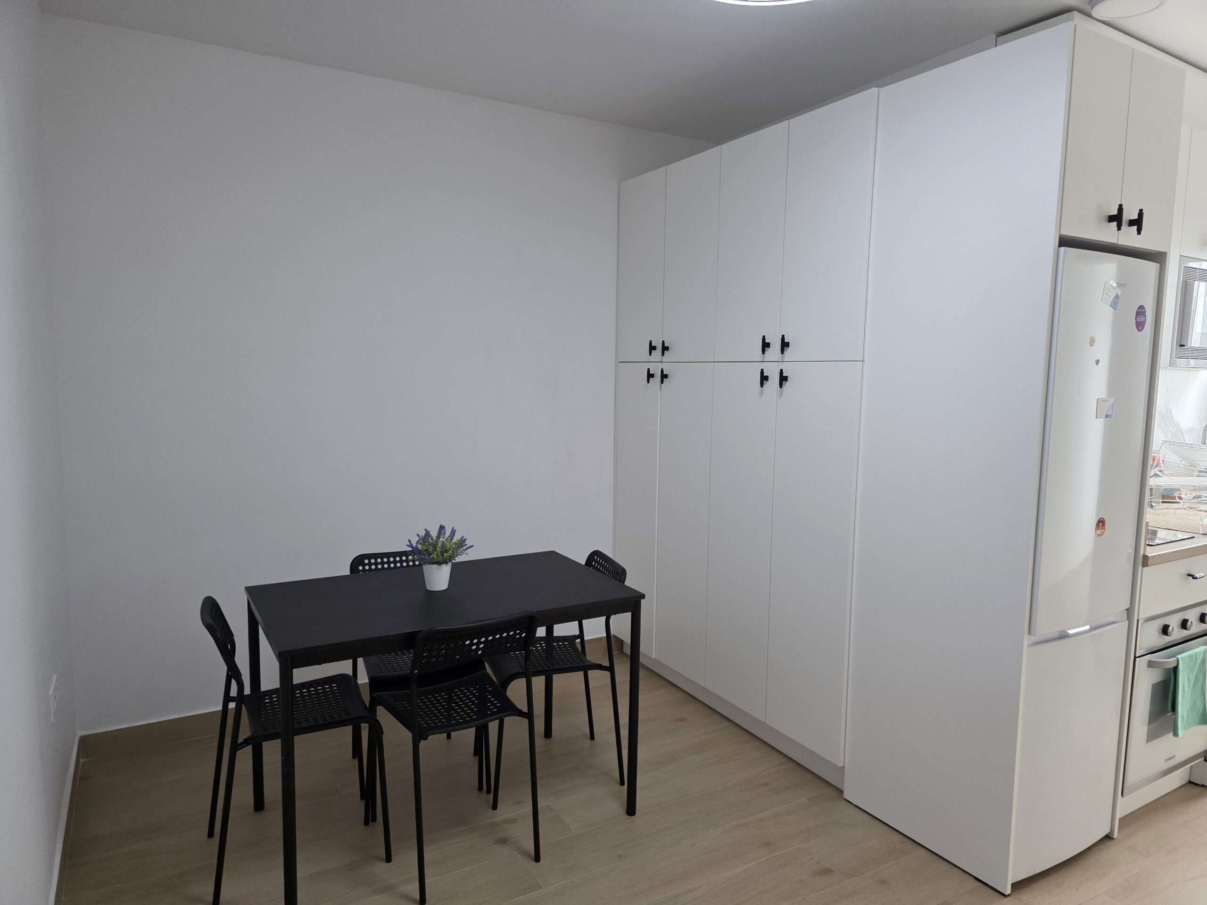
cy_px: 452
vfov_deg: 58.9
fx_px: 802
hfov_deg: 73.9
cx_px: 604
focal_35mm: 23
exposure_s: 1/100
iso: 320
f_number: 1.7
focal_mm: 6.3
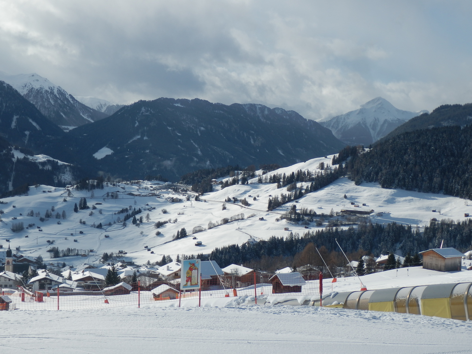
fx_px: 736
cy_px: 177
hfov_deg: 35.5
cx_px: 236
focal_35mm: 54
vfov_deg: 27.0
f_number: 11.6
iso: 80
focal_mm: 9.8
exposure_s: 1/160
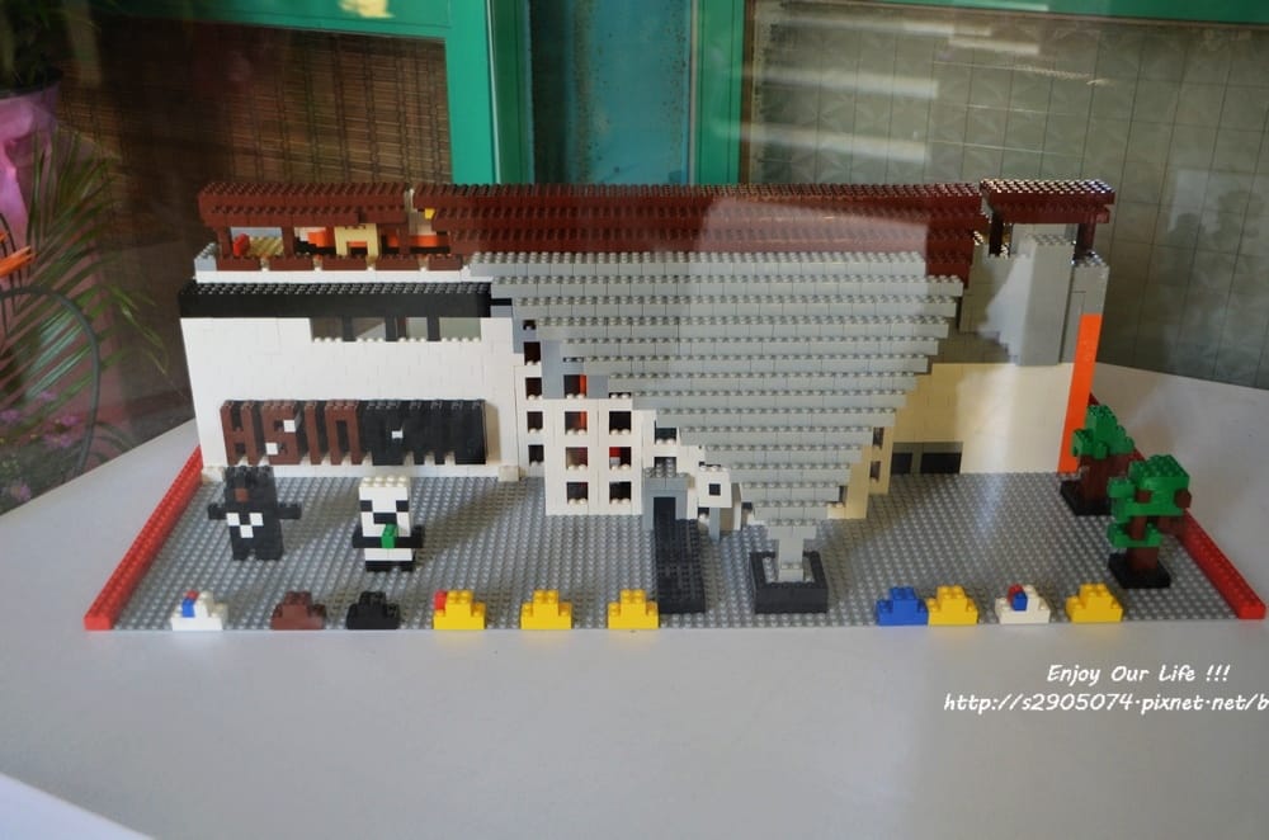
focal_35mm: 38
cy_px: 420
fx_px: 1319
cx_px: 634
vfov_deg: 35.3
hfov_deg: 51.4
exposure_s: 1/60
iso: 1000
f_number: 3.8
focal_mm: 25
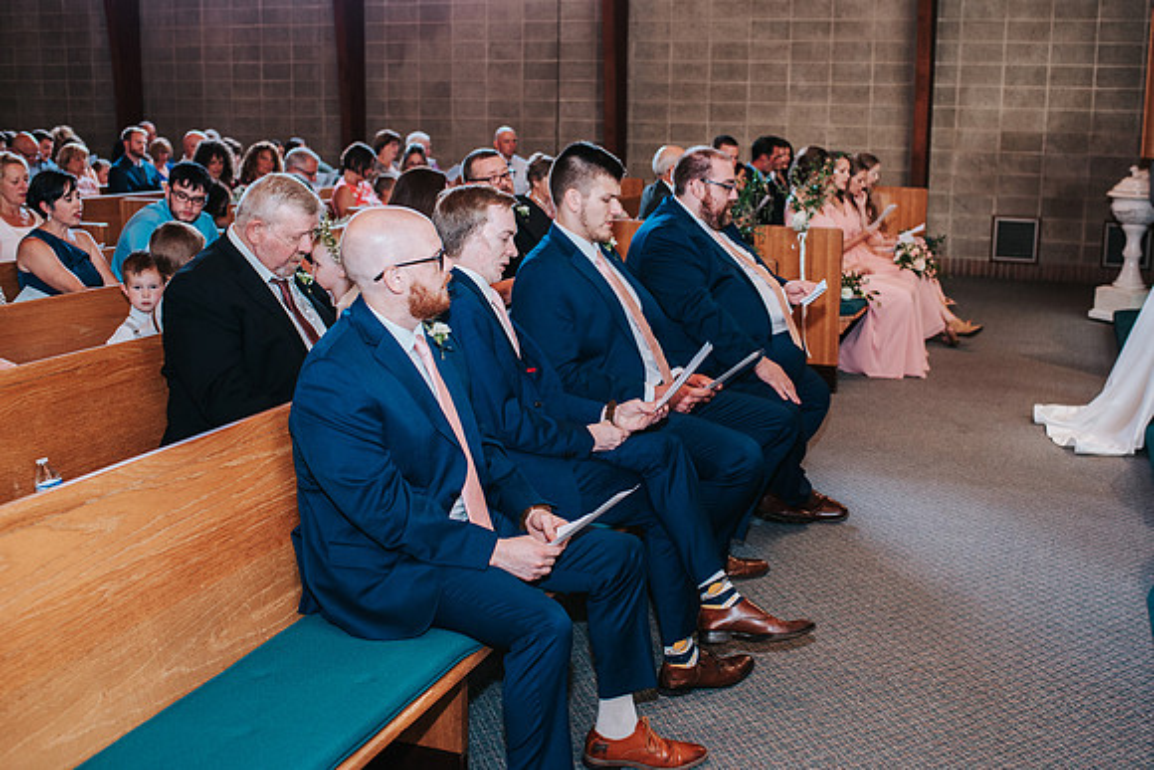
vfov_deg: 34.3
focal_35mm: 39
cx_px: 630
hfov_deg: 49.5
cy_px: 350
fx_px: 1248
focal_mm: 35
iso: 1000
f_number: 3.2
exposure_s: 1/125
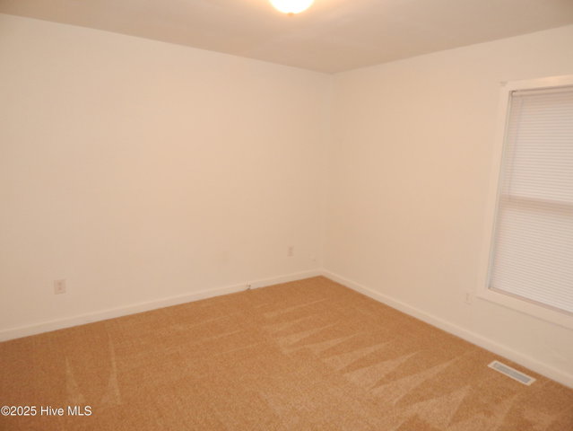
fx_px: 381
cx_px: 286
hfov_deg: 73.9
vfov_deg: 58.9
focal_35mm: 23
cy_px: 216
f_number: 3
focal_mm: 4
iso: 200
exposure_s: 1/30
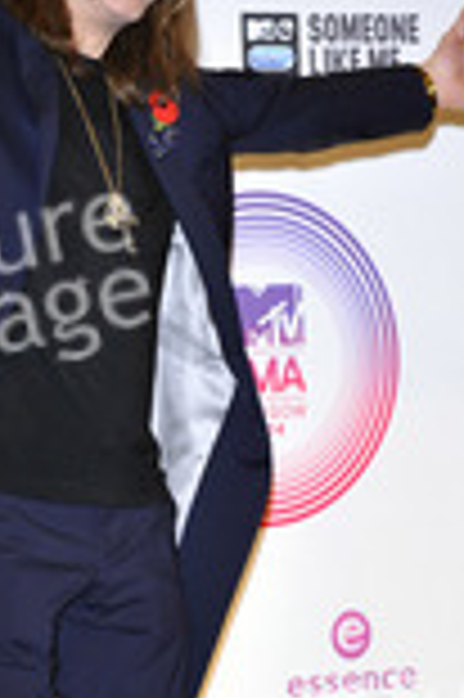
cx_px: 52
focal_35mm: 207
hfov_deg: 6.6
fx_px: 4011
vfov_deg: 9.9
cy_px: 527
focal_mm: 80
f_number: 7.1
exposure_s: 1/250
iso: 800
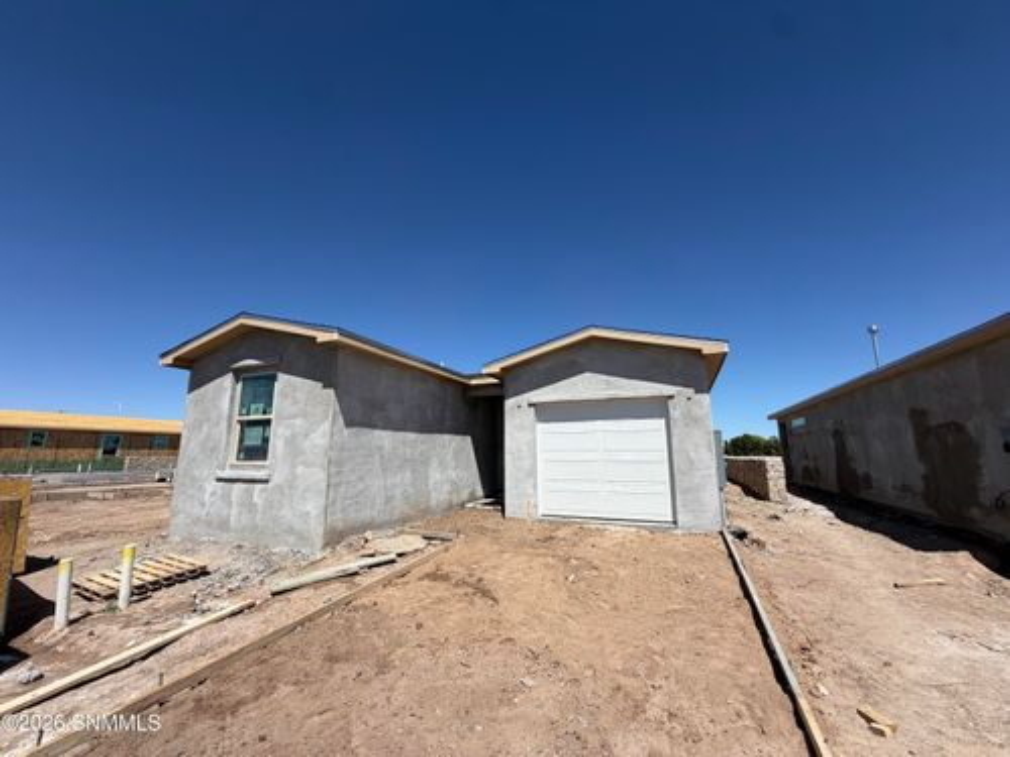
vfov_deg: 85.7
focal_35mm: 14
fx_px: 408
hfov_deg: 102.1
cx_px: 505
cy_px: 378
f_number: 2.2
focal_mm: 2.22
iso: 20
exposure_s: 1/1125
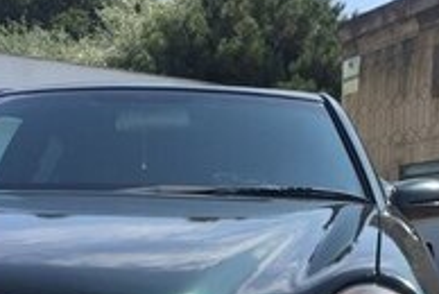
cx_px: 317
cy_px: 380
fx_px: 940
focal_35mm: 77
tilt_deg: -6.8
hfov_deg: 26.0
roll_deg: -1.3
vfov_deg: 16.8
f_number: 2.2
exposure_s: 1/1412
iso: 32
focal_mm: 4.15
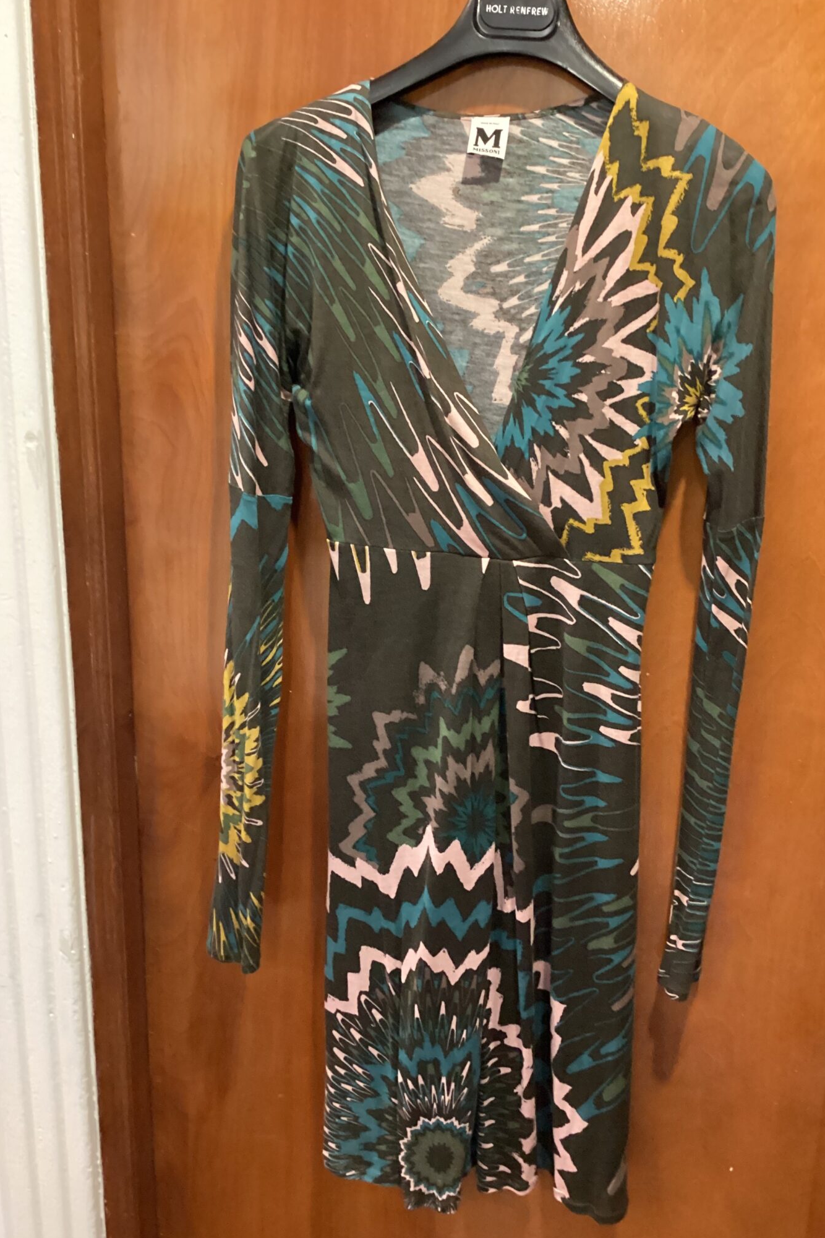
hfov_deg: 39.9
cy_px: 627
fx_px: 1134
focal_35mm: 33
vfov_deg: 57.2
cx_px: 473
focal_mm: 3.3
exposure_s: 1/20
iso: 640
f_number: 2.4
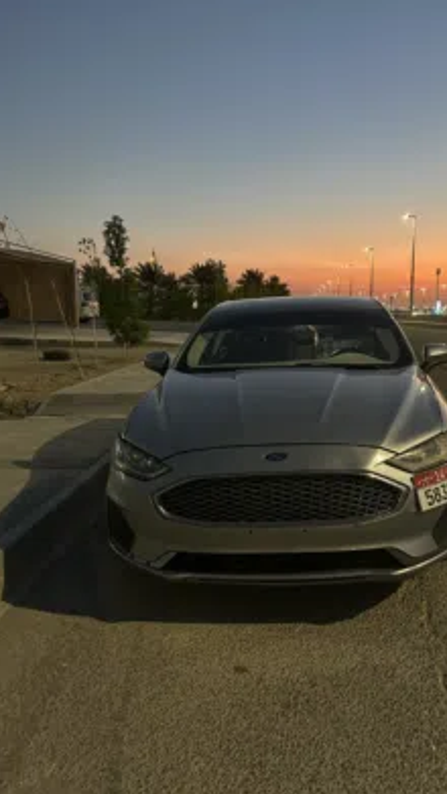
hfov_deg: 39.7
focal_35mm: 29
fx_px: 611
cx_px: 297
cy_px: 390
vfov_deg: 66.1
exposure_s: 1/33
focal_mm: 5.7
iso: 500
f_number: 1.5
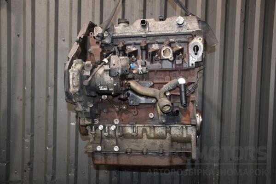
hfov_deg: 51.3
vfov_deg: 35.5
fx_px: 287
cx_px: 138
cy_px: 92
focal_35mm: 38
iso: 800
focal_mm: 25
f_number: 5
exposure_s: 1/60
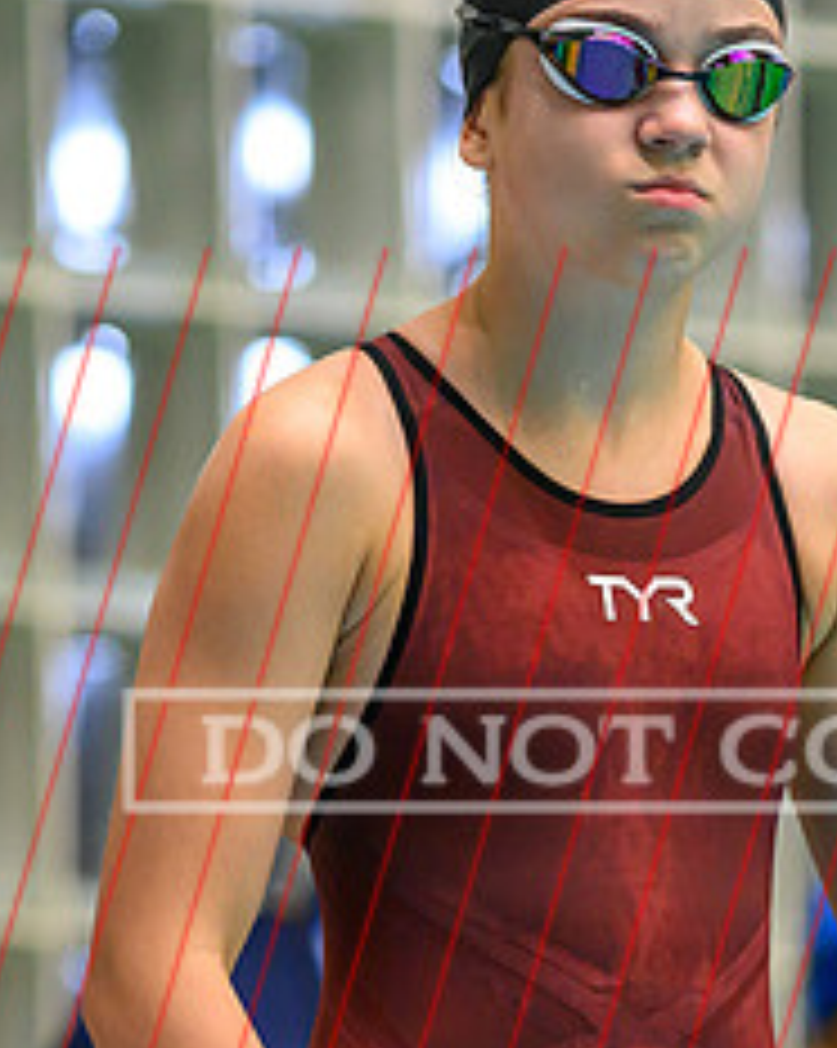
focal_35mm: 940
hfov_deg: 1.6
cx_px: 609
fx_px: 29145
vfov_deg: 2.1
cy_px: 877
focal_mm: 300
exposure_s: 1/1000
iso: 2500
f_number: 2.8
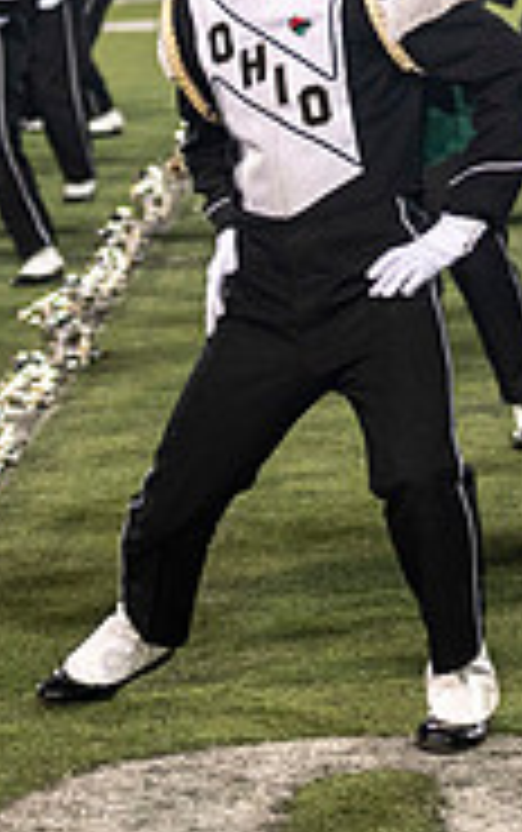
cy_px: 99
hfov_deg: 5.8
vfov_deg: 9.4
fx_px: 5064
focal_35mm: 223
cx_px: 990
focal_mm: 70
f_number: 2.8
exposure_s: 1/500
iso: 1000
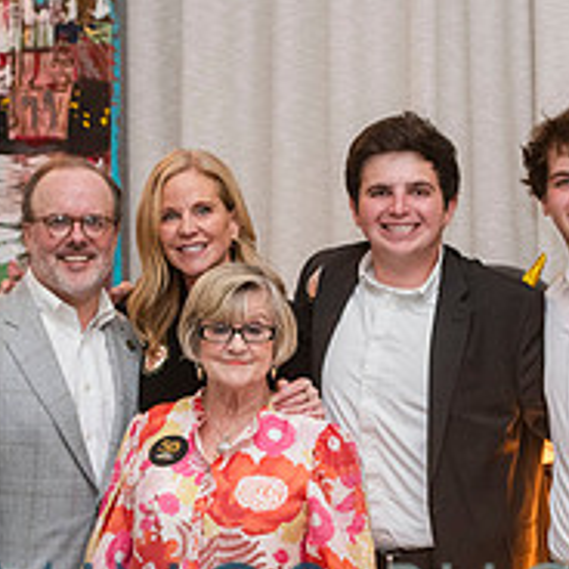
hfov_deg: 11.1
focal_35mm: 157
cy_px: 592
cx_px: 278
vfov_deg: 11.0
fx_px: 2920
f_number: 4
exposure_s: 1/100
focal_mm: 58
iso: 1250
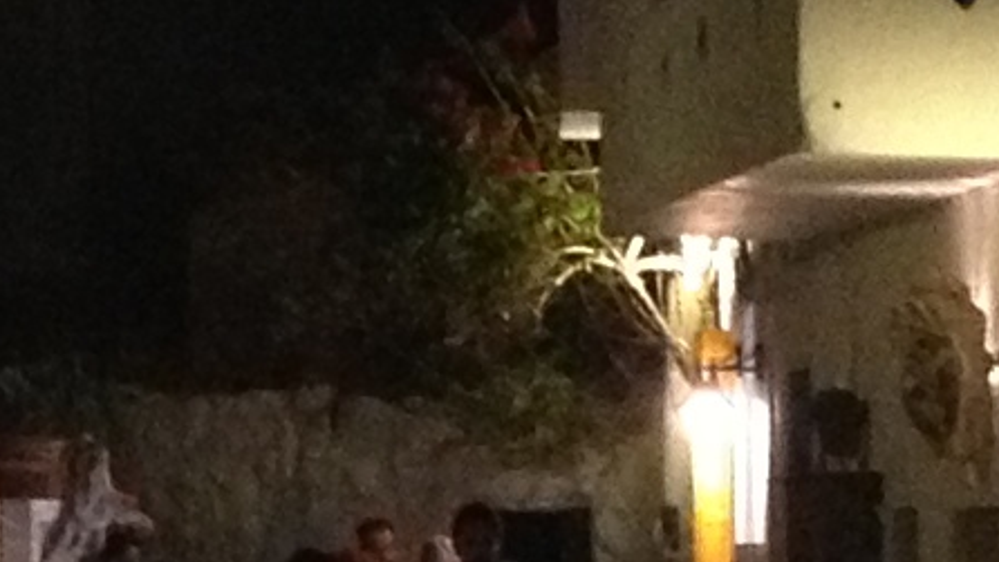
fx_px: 7391
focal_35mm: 279
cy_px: 676
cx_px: 87
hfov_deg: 7.7
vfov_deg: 4.3
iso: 400
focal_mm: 4.28
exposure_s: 1/17
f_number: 2.4
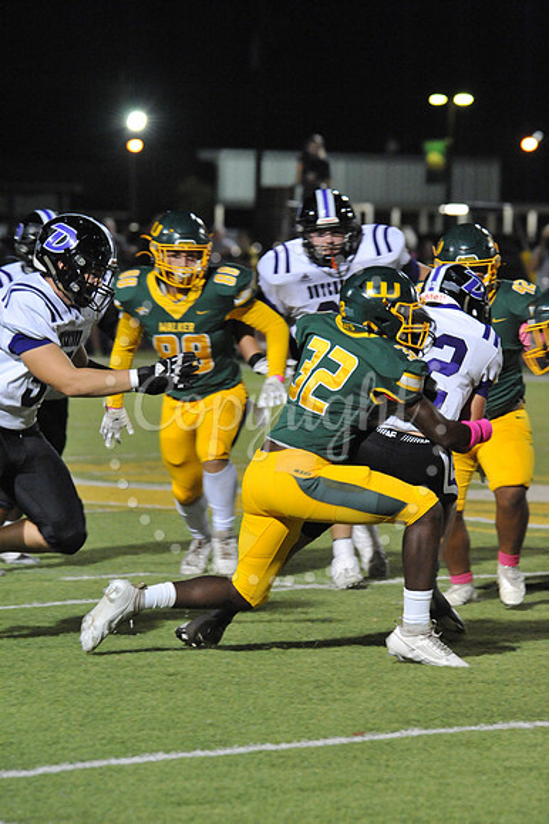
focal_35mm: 250
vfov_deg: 8.2
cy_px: 412
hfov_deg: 5.5
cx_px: 274
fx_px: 5725
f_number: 8
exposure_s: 1/200
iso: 6400
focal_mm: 250
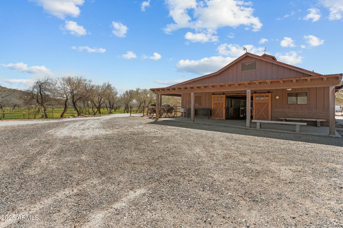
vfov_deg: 68.9
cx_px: 172
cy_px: 114
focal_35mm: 18
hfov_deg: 91.6
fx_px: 167
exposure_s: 1/100
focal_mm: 17.5
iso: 400
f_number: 8
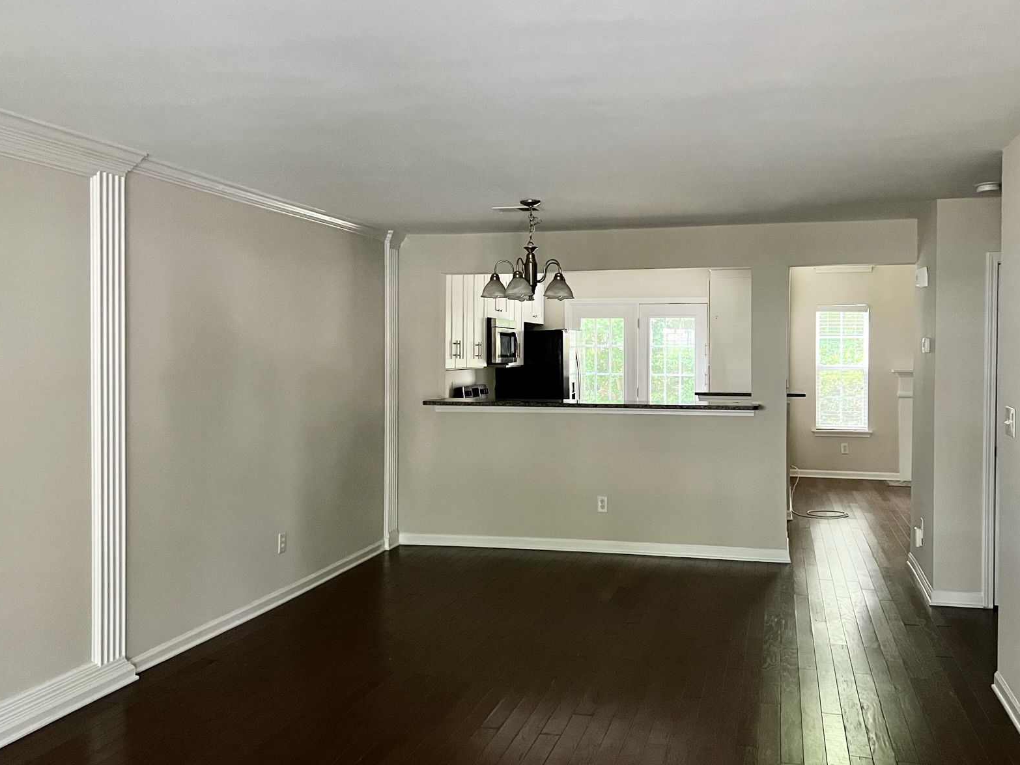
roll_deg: -0.1
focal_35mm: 34
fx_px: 1002
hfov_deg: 53.9
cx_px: 556
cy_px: 369
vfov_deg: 41.8
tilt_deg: -1.3
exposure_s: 1/40
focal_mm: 5.7
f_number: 1.5
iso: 500
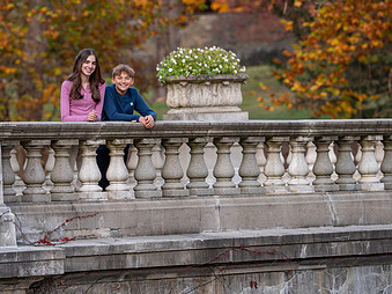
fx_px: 2513
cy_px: 135
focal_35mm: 222
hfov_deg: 8.9
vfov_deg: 6.7
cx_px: 156
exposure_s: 1/500
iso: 400
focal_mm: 135
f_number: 3.2
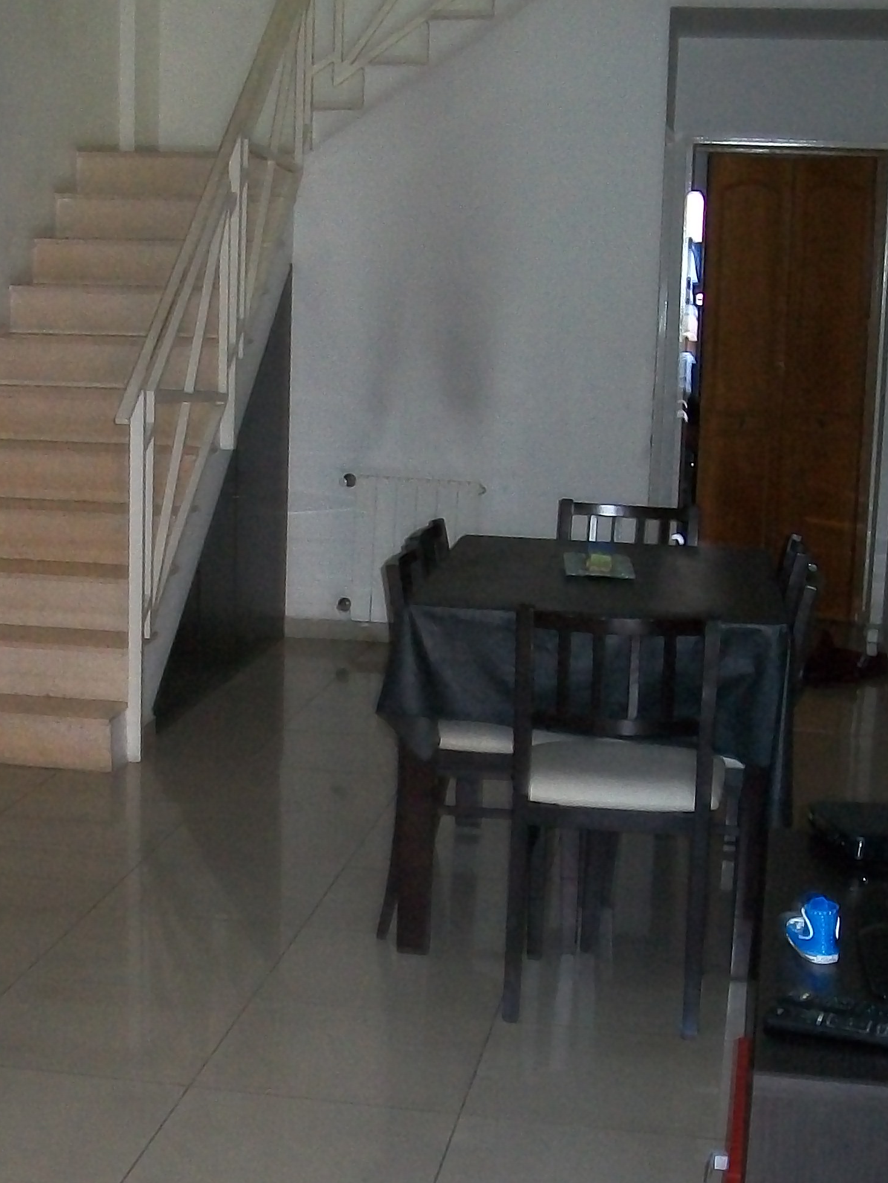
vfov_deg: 32.1
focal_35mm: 60
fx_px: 2052
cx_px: 277
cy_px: 724
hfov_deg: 24.3
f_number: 2.7
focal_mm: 6
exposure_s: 1/30
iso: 240
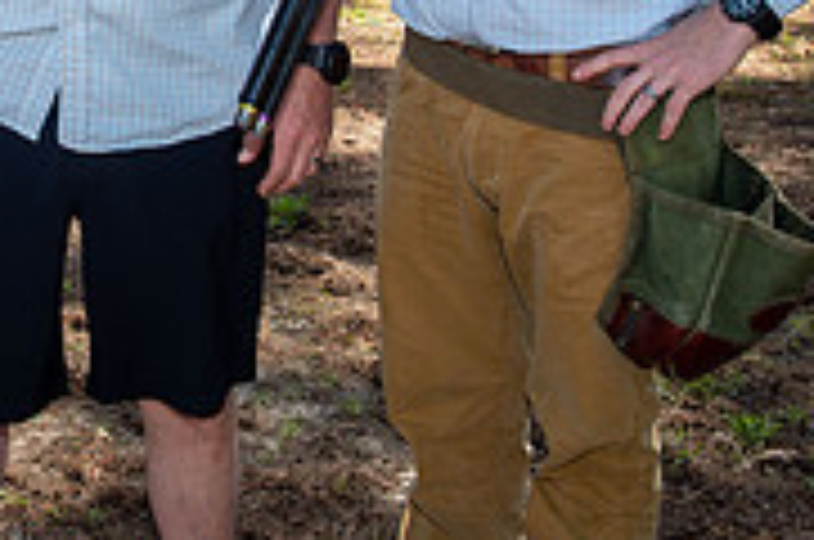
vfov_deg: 17.3
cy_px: 0
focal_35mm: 77
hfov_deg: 25.1
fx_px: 1738
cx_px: -4
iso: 125
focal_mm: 24
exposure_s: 1/100
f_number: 7.1
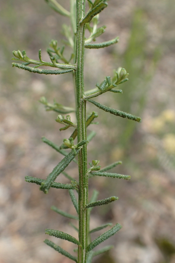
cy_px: 118
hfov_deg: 31.2
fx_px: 314
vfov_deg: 45.4
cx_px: 90
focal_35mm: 43
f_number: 3.2
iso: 100
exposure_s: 1/200
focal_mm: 5.5
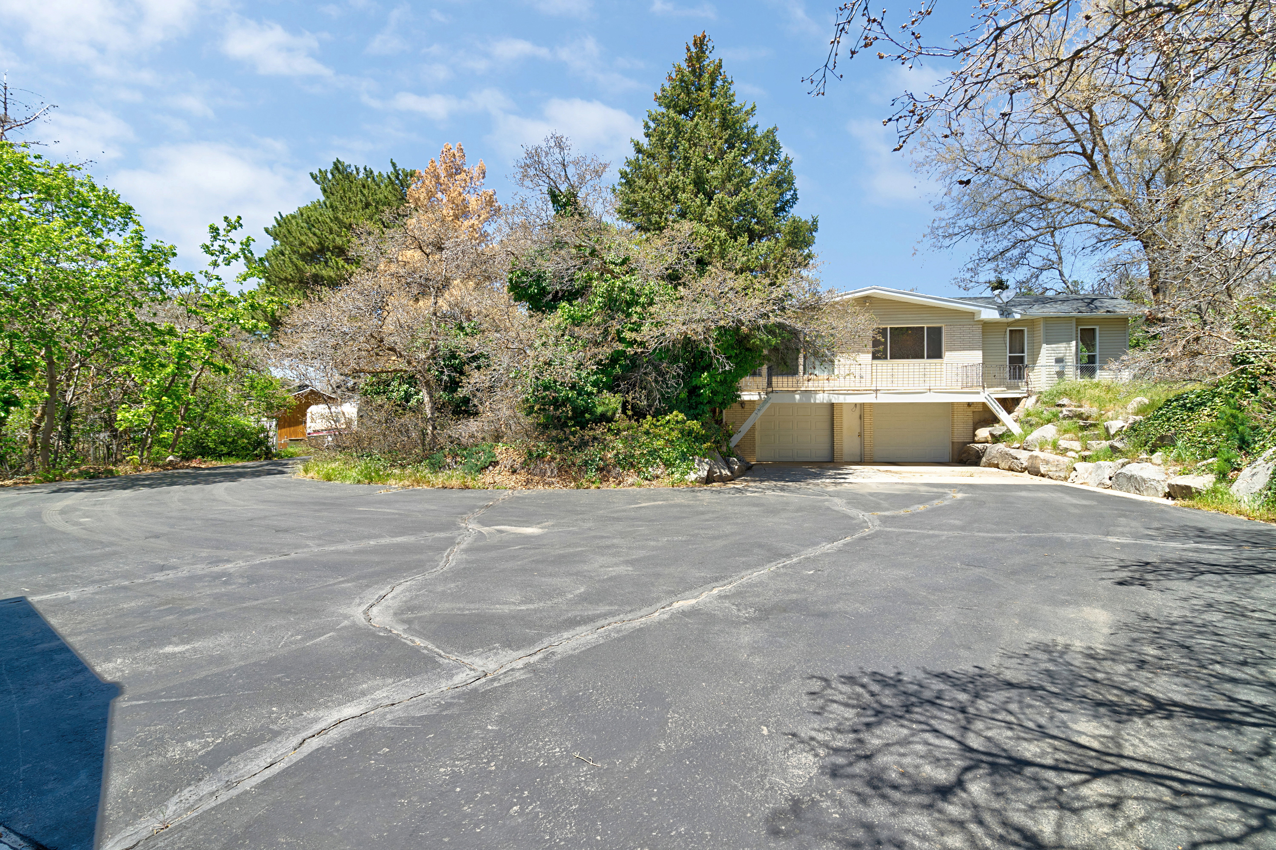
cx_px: 638
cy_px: 425
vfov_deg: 73.7
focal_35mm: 16
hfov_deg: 96.8
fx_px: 567
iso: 320
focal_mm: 16
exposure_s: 1/60
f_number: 9
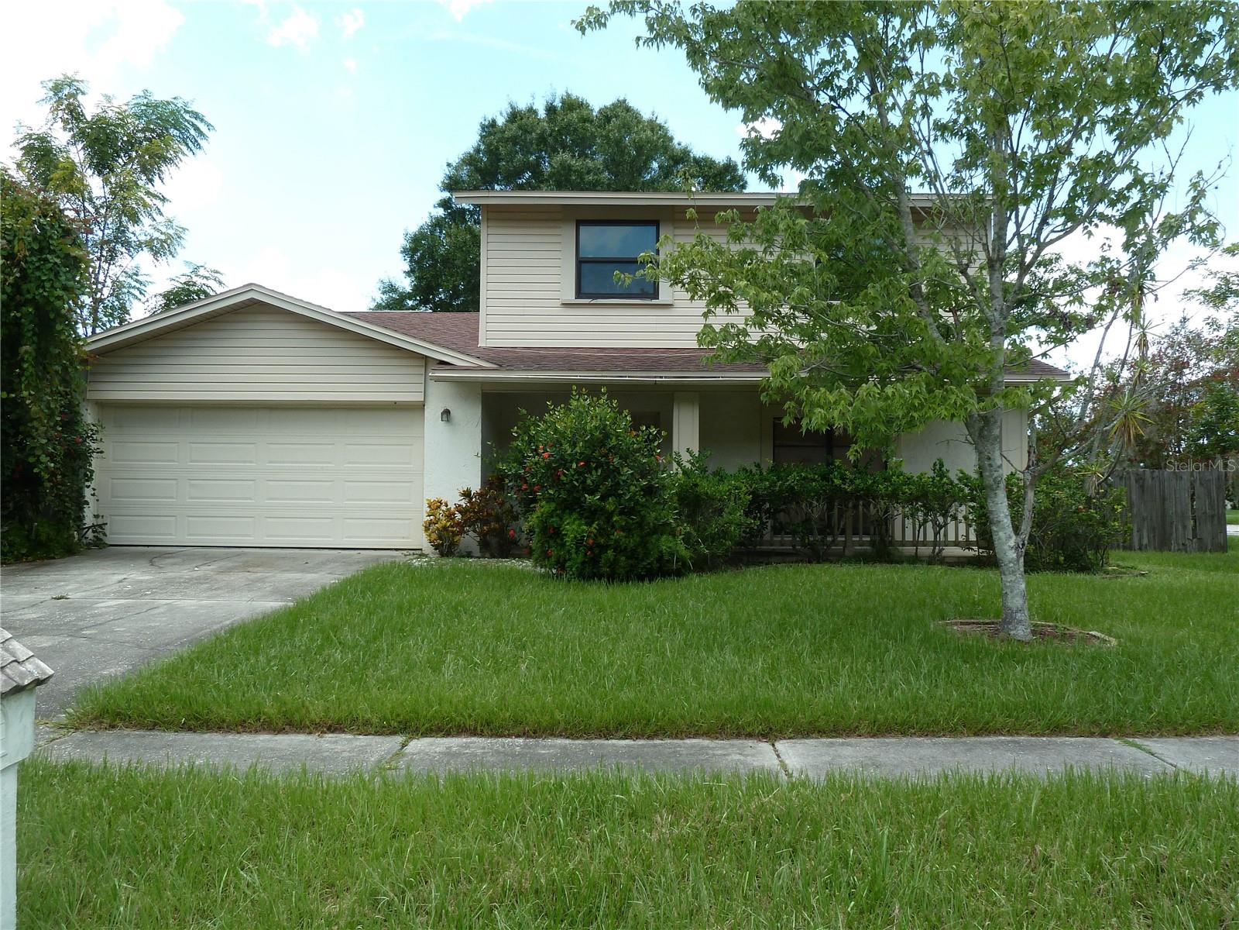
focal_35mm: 25
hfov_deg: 69.4
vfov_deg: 54.9
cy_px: 465
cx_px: 620
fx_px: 895
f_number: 4
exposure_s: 1/200
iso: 80
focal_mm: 4.1
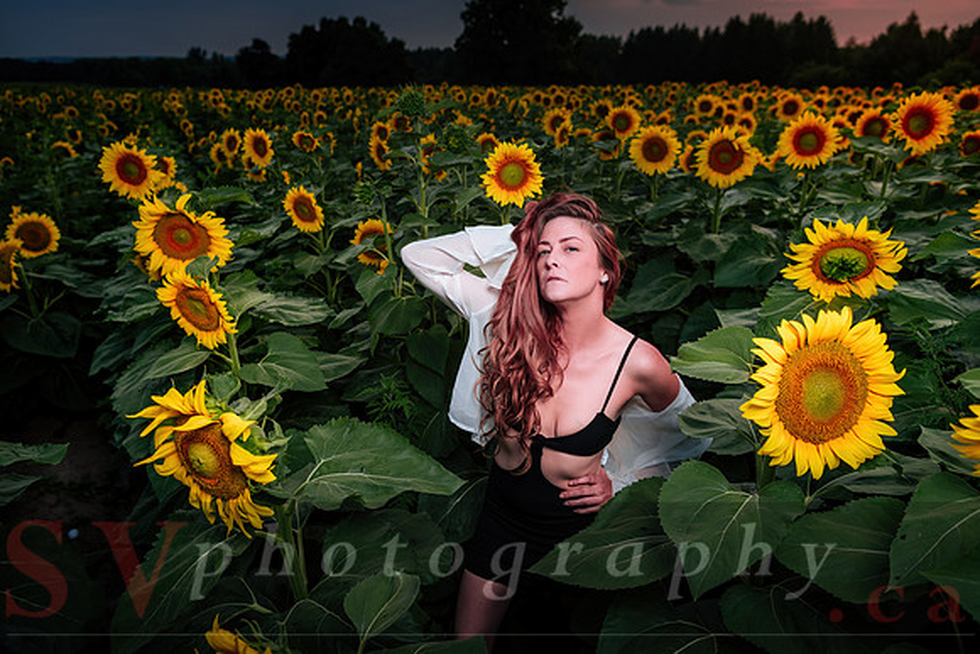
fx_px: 717
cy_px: 325
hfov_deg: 68.7
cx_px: 463
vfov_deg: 49.0
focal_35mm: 26
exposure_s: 1/160
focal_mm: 24
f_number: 3.5
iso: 64
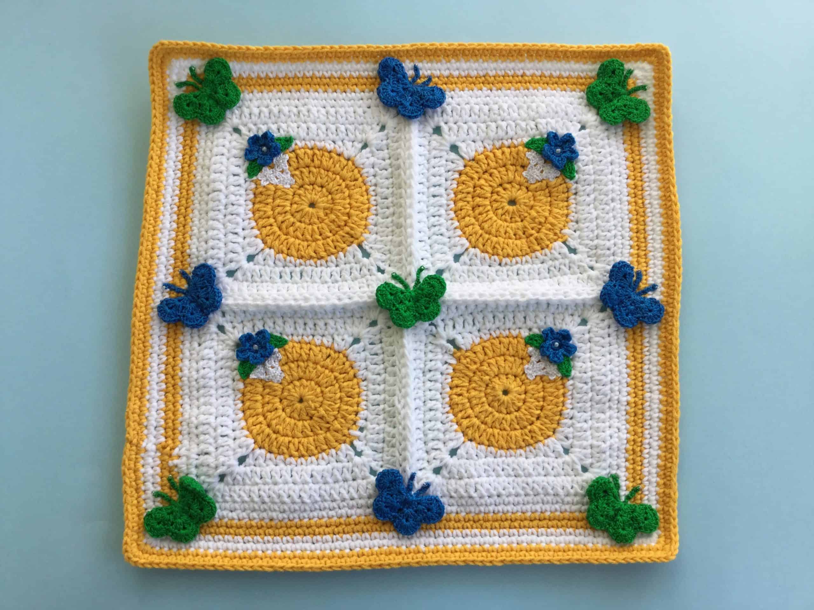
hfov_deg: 58.4
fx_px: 729
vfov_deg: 45.4
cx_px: 407
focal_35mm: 31
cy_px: 305
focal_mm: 3.3
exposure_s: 1/100
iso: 32
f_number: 2.4
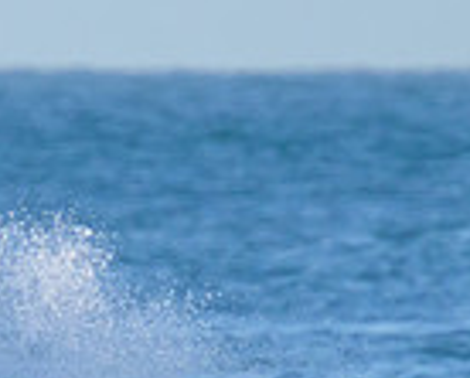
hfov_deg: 0.6
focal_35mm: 3148
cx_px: -61
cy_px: 461
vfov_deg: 0.5
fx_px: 43882
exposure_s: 1/2000
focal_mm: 800
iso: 2500
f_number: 11
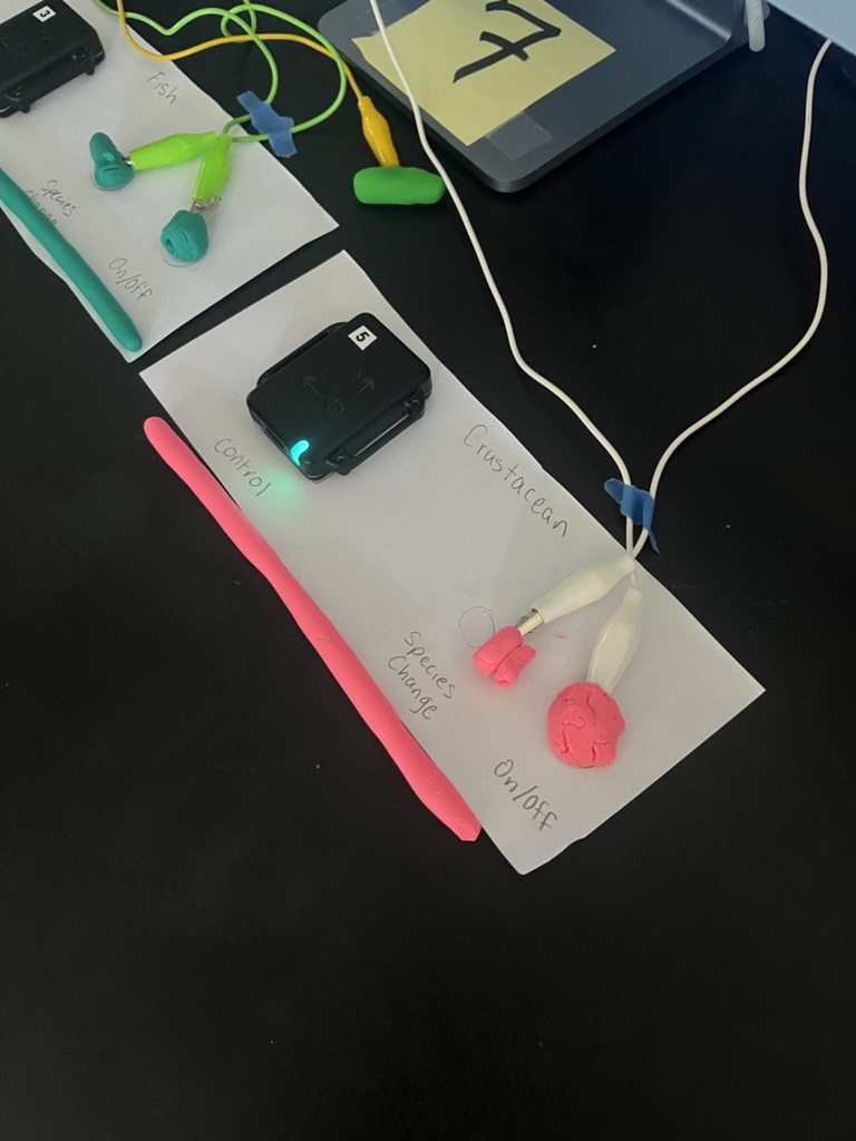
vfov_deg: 67.3
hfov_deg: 53.1
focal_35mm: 26
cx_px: 428
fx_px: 857
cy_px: 570
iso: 500
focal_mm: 5.1
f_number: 1.6
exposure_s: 1/60
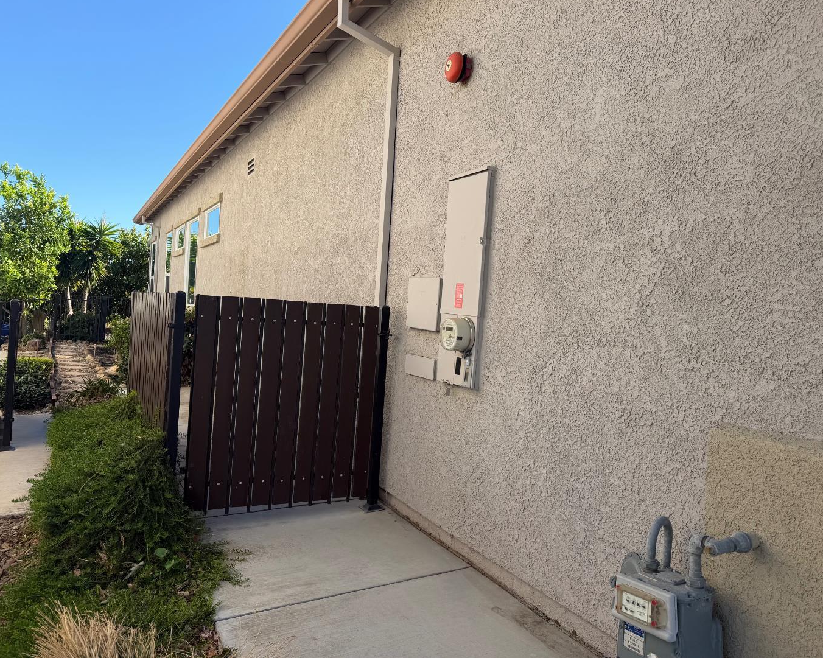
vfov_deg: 54.9
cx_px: 455
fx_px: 633
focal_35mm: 26
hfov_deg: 65.9
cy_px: 316
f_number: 1.78
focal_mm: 6.76
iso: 80
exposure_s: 1/1812
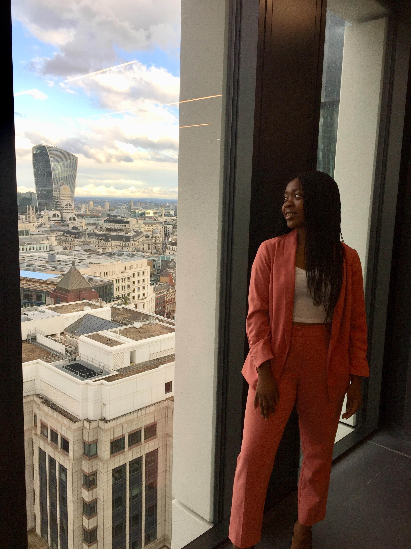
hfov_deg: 48.2
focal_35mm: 29
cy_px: 274
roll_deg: -1.3
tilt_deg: -6.8
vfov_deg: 61.7
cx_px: 206
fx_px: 459
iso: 32
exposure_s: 1/234
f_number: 2.2
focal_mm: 4.15
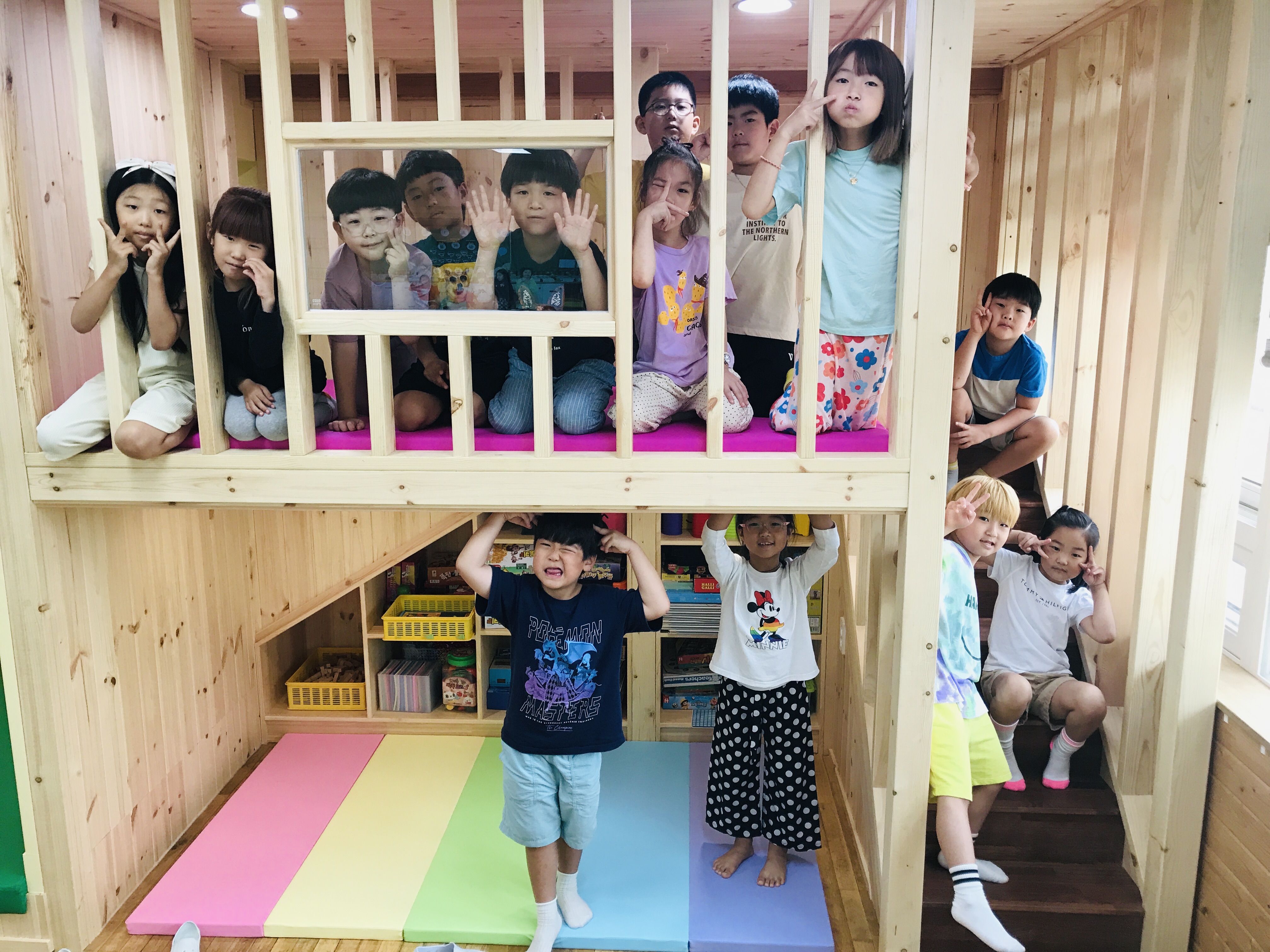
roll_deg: -0.2
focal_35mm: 28
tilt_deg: -10.8
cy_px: 476
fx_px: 1027
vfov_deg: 49.7
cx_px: 635
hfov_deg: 63.4
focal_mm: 3.99
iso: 20
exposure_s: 1/40
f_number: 1.8
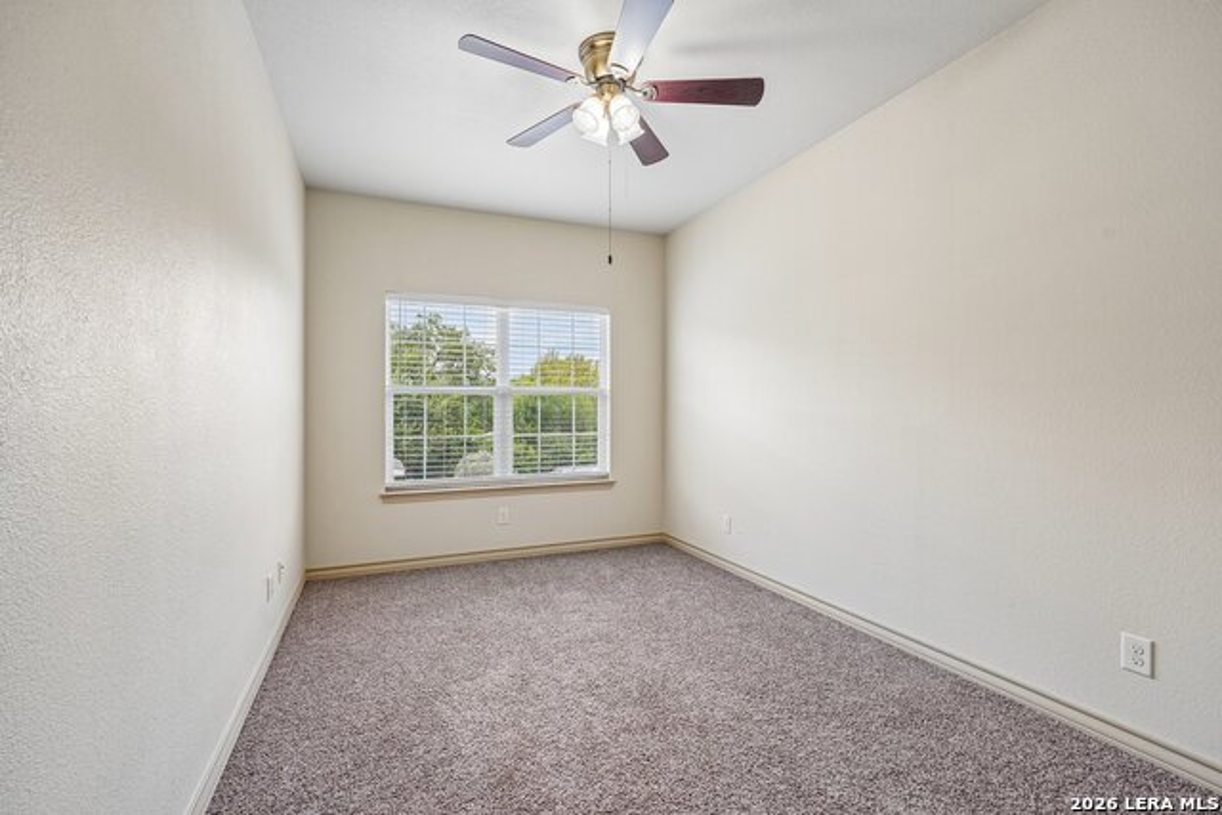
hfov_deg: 95.0
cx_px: 611
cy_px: 408
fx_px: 560
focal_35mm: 16
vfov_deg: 72.1
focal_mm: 16.5
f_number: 8
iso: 400
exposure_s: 1/25
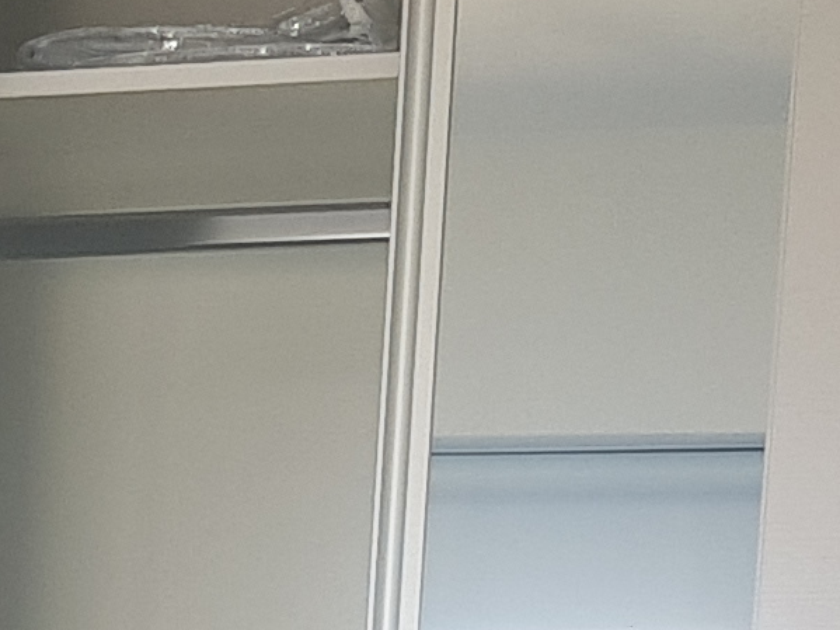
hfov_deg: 10.8
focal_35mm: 175
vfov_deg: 7.8
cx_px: -506
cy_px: 1573
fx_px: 4246
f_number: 1.7
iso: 40
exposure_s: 1/123
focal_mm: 4.2
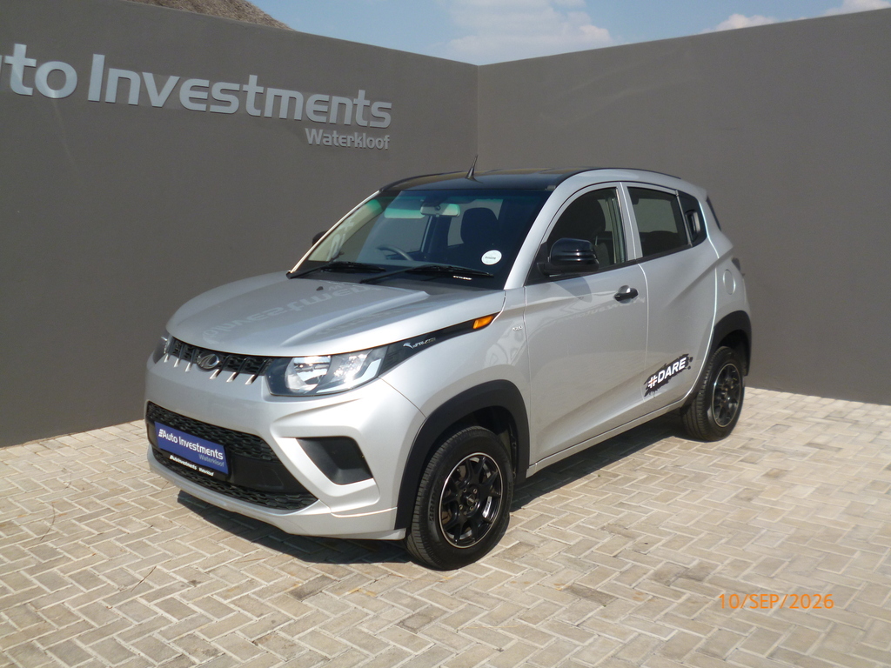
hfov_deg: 56.8
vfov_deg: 44.2
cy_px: 334
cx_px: 446
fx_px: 824
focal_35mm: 32
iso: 100
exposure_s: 1/125
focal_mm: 5.7
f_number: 10
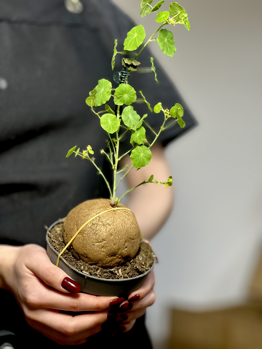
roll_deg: +1.6
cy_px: 174
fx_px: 777
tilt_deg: +0.6
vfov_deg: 25.3
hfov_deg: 19.1
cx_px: 131
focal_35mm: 77
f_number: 2.8
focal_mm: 9
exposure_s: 1/50
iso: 125
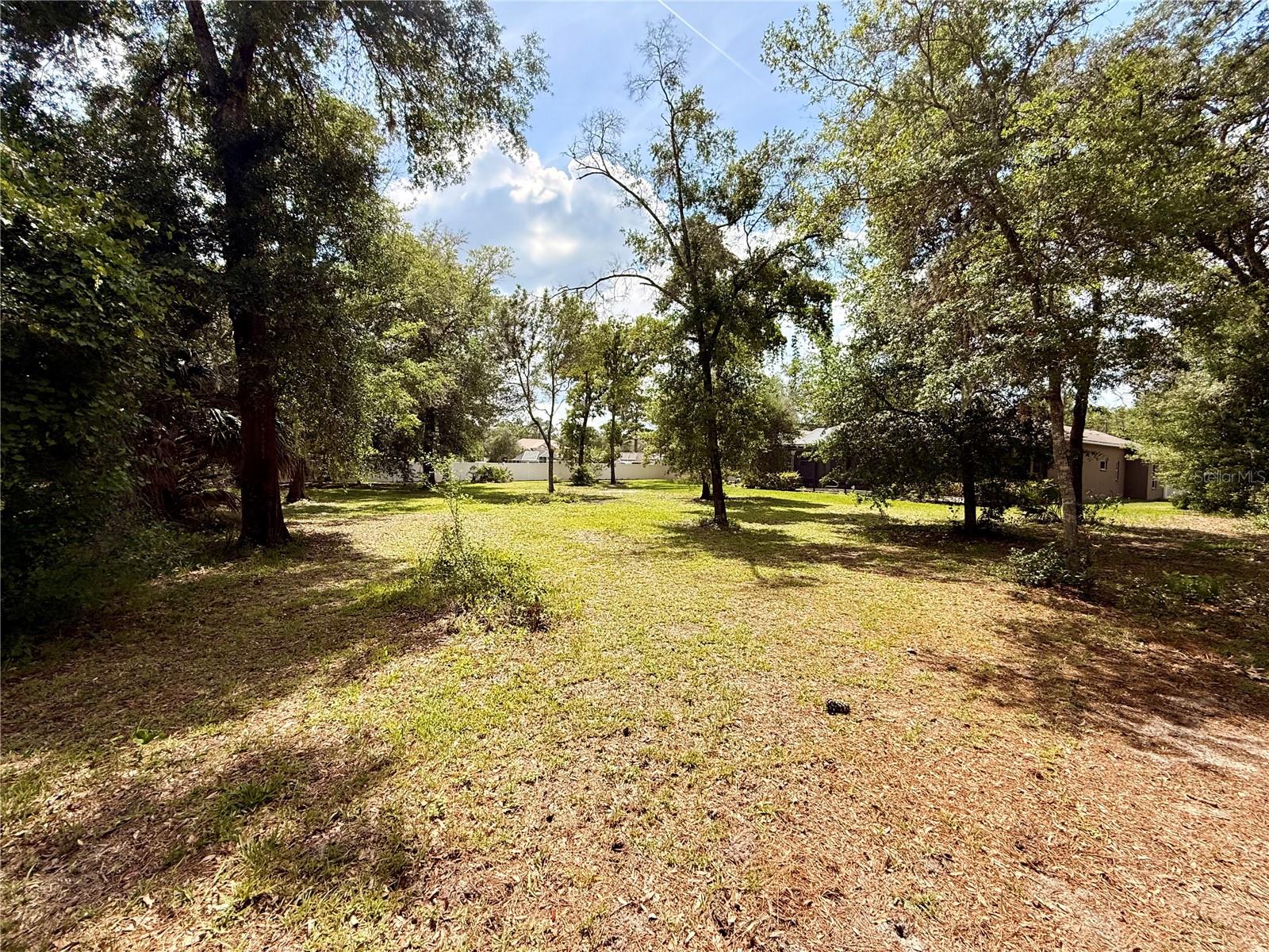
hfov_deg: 102.1
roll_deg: -1.5
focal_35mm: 14
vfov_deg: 85.7
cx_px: 634
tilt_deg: -0.8
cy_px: 476
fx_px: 513
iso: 64
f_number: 2.2
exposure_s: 1/1848
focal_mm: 2.22
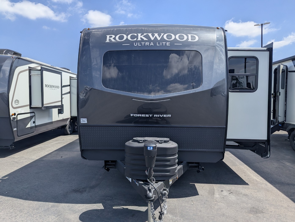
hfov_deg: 71.5
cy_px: 111
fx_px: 205
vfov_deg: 56.9
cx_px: 148
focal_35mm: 24
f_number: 1.85
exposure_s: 1/2137
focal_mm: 6.81
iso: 52
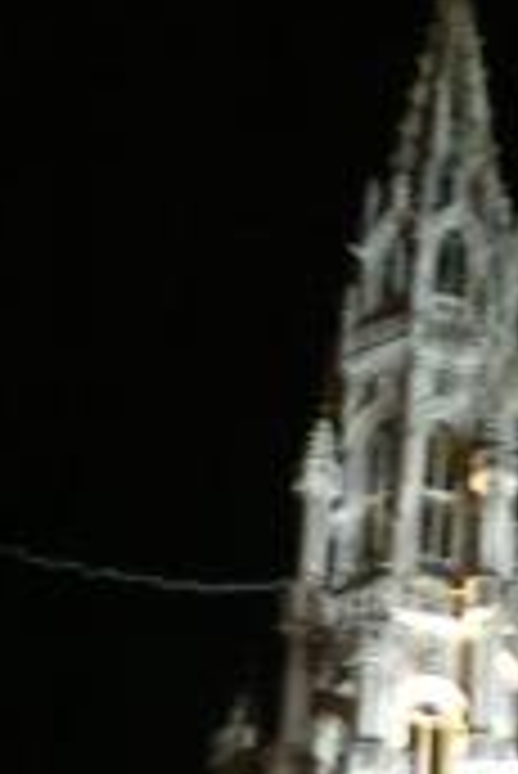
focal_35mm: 103
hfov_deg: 12.9
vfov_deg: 19.2
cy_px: 778
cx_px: 667
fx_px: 2218
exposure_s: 1/5
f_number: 3.1
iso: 400
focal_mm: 6.3
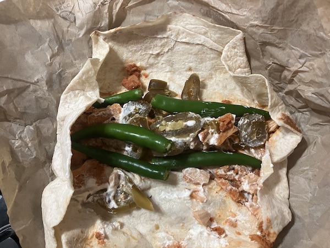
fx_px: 267
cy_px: 124
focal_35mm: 28
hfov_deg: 63.4
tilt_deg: -74.3
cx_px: 165
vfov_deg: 49.7
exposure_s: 1/40
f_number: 1.8
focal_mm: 3.99
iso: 400
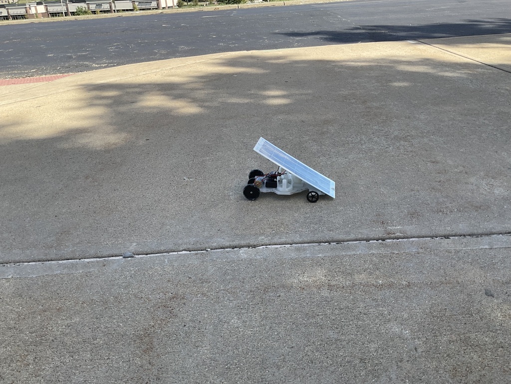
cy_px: 192
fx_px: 428
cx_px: 256
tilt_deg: -25.3
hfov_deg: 61.7
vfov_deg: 48.2
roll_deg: +2.0
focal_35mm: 29
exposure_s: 1/842
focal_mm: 3
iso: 20
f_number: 1.8
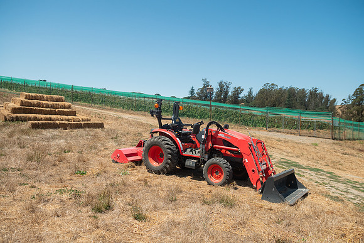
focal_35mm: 28
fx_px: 283
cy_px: 122
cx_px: 182
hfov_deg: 65.5
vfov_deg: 46.4
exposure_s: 1/5000
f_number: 4
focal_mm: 28
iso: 500
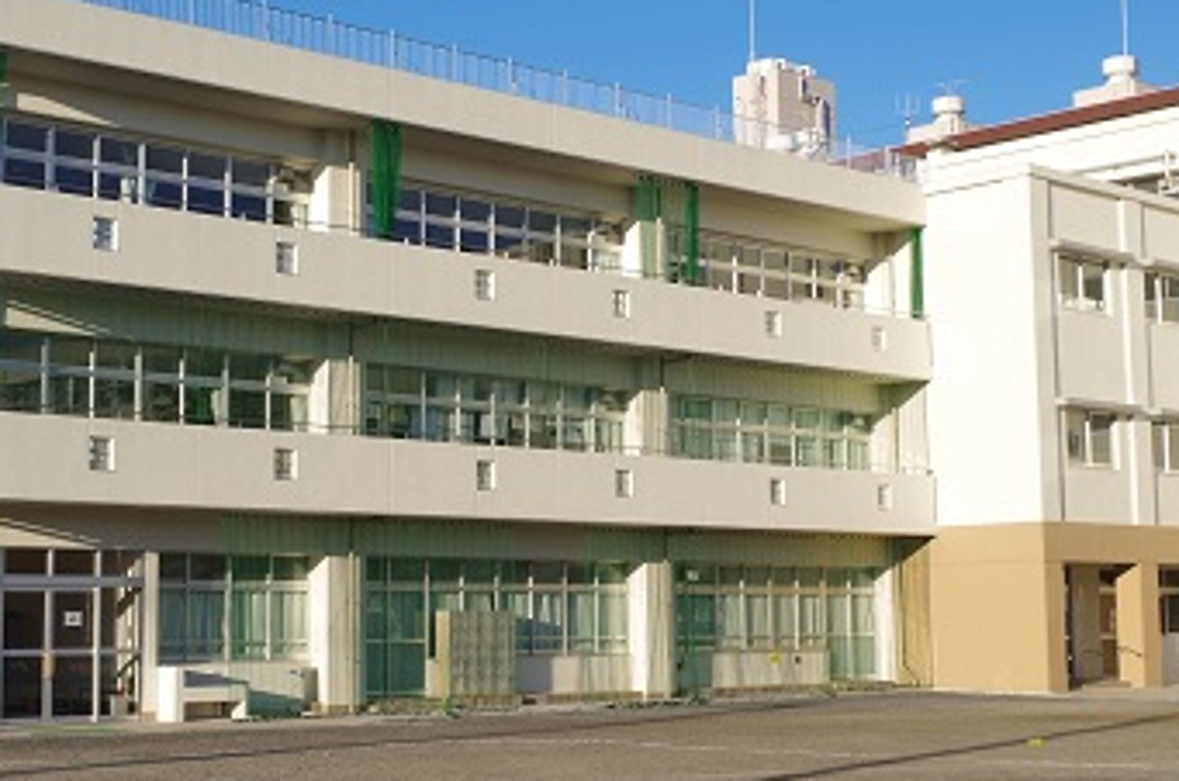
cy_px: 365
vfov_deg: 21.5
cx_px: 456
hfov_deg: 31.8
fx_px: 2059
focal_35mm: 63
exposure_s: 1/100
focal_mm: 28.13
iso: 100
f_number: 11
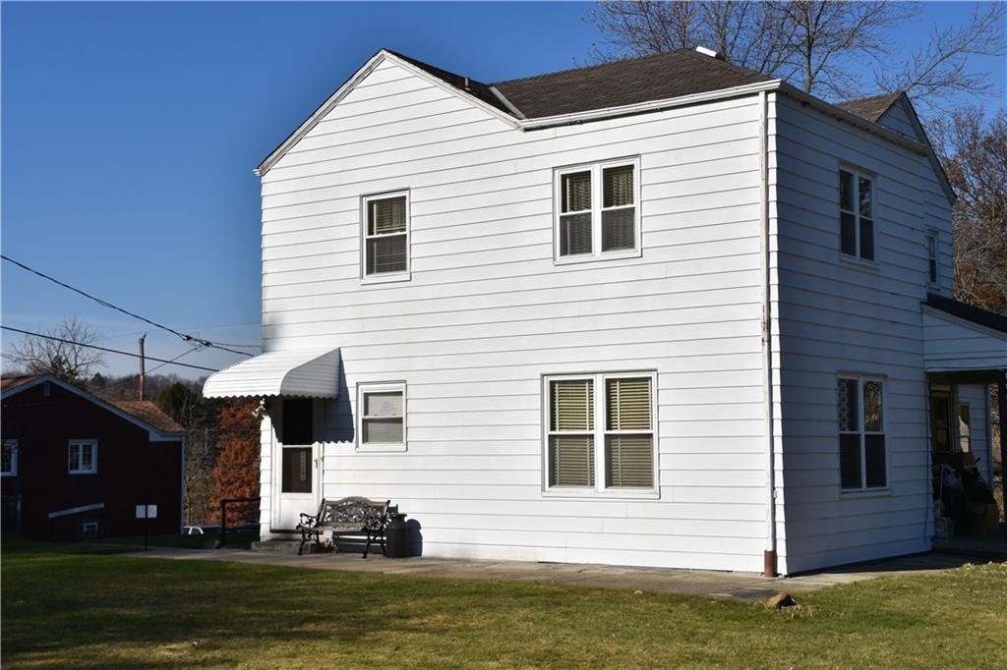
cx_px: 504
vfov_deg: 25.7
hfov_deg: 37.9
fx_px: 1468
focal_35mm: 52
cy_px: 335
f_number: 9
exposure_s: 1/500
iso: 100
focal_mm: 35
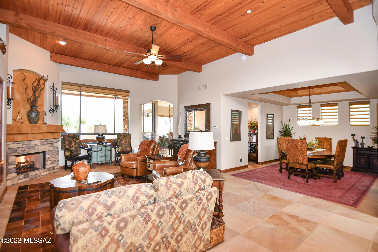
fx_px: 168
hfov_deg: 96.7
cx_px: 189
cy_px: 126
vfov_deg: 73.7
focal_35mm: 16
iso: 220
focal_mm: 11
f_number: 4
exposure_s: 1/60
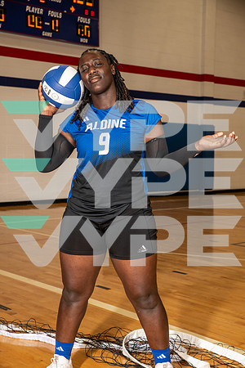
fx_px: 572
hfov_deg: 24.2
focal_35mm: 56
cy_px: 184
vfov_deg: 35.6
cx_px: 122
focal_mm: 56
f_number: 7.1
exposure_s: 1/250
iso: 320
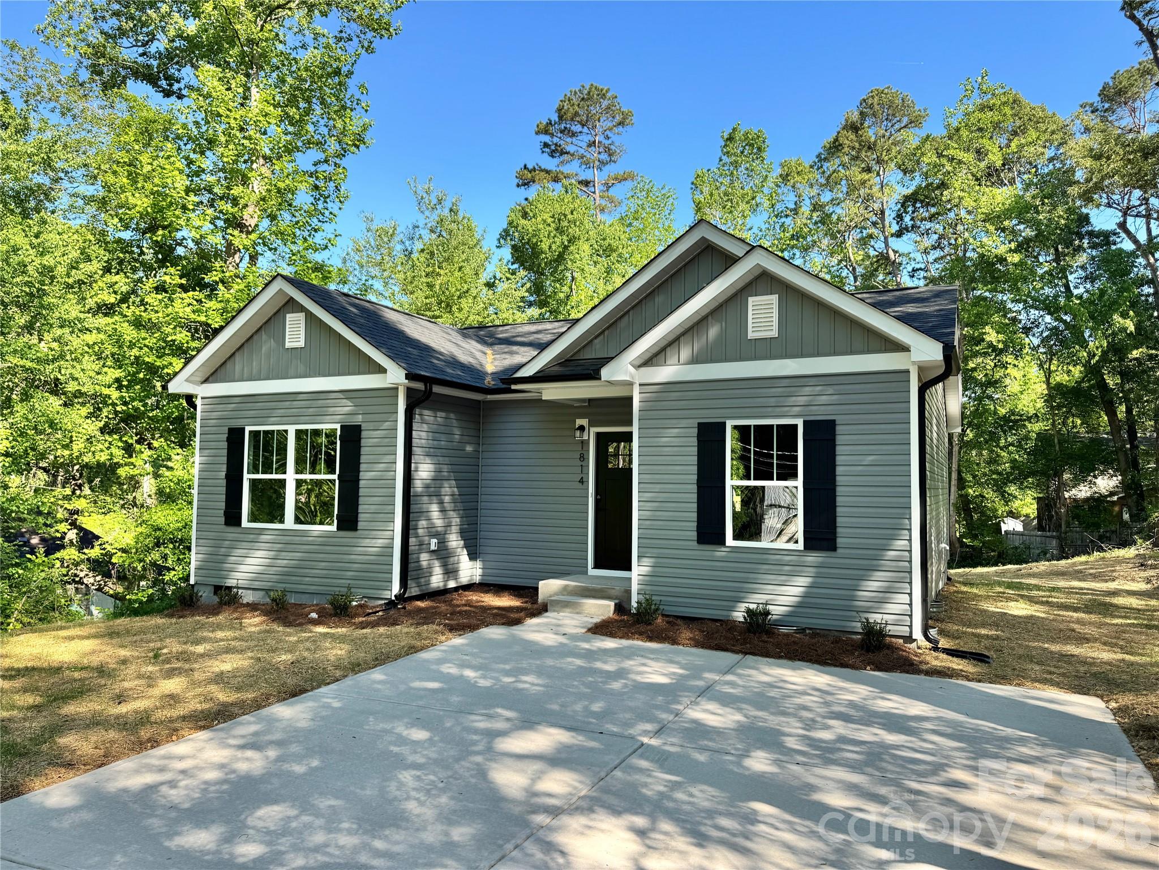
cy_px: 435
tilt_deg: +2.5
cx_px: 580
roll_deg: -0.5
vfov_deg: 56.8
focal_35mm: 24
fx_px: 804
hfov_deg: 71.6
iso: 80
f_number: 1.78
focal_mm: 6.76
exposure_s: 1/1112
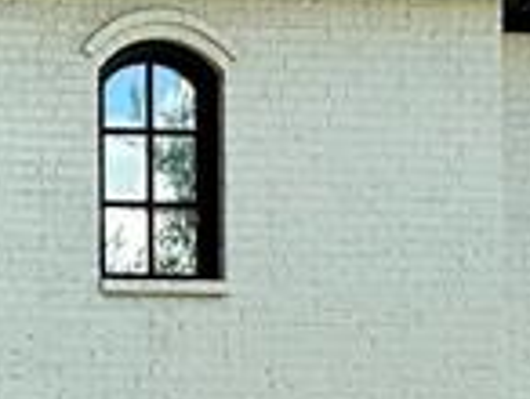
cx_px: -200
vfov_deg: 8.6
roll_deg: +0.2
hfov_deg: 11.4
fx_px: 2576
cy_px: 649
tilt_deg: +1.7
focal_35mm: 168
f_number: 1.78
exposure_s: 1/1692
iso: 80
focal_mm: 6.86
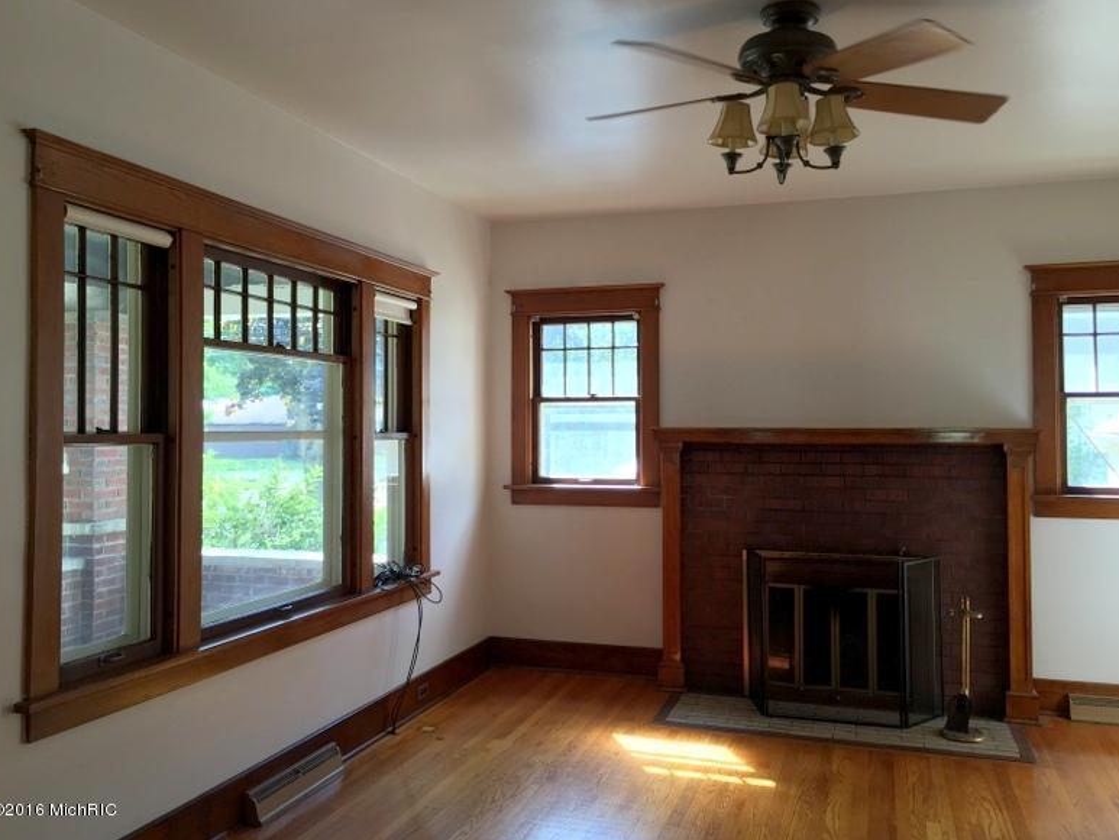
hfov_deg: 60.0
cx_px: 562
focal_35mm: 30
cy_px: 408
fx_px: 970
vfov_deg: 46.8
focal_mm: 4.15
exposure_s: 1/40
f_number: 2.2
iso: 32
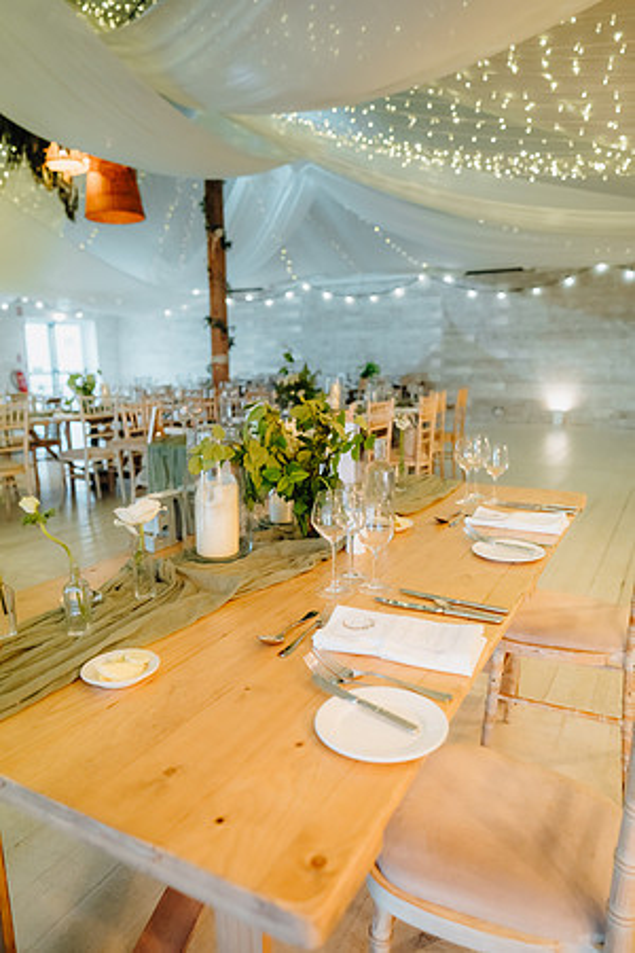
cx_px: 318
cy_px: 476
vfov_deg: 73.7
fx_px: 635
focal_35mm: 24
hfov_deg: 53.1
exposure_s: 1/200
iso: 1250
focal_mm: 24
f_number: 2.5
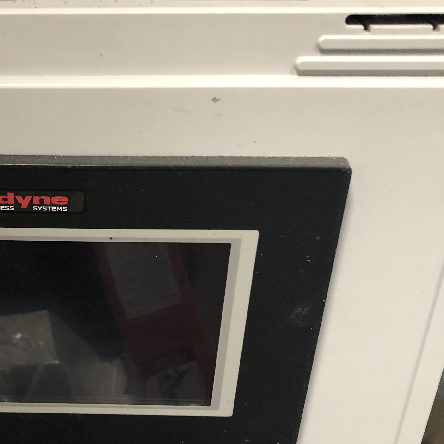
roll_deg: +0.8
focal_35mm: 54
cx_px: 64
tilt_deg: -31.3
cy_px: 287
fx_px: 784
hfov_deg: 30.5
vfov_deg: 31.4
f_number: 1.8
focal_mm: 3.99
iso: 64
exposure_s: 1/15
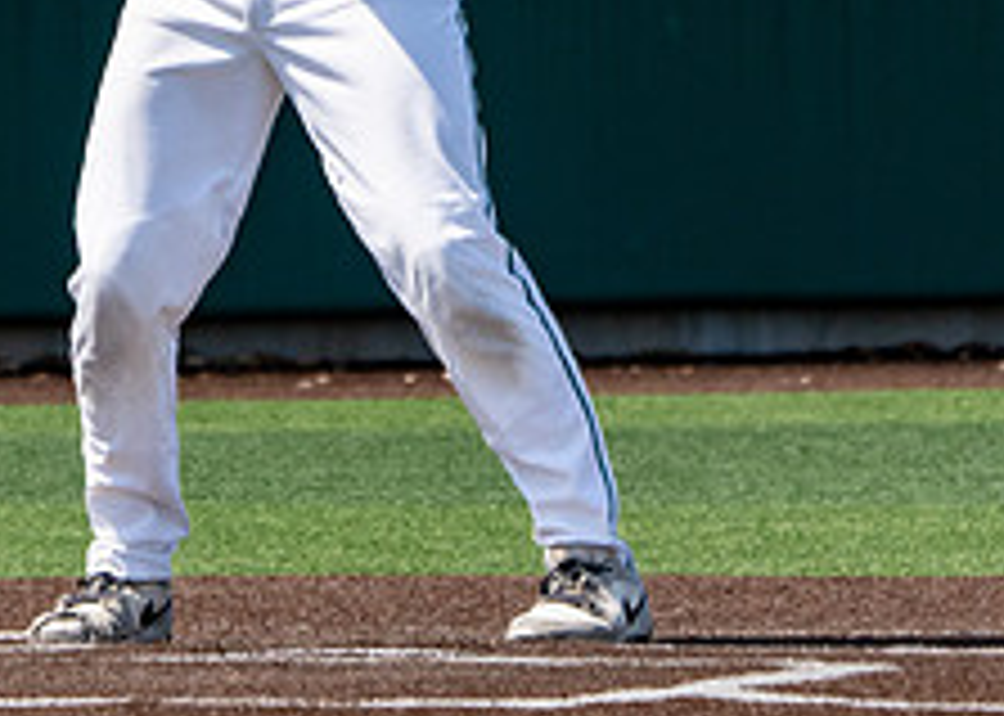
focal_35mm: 1138
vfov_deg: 1.3
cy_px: -154
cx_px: 250
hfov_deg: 1.8
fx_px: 32430
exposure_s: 1/2500
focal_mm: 375
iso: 800
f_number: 8
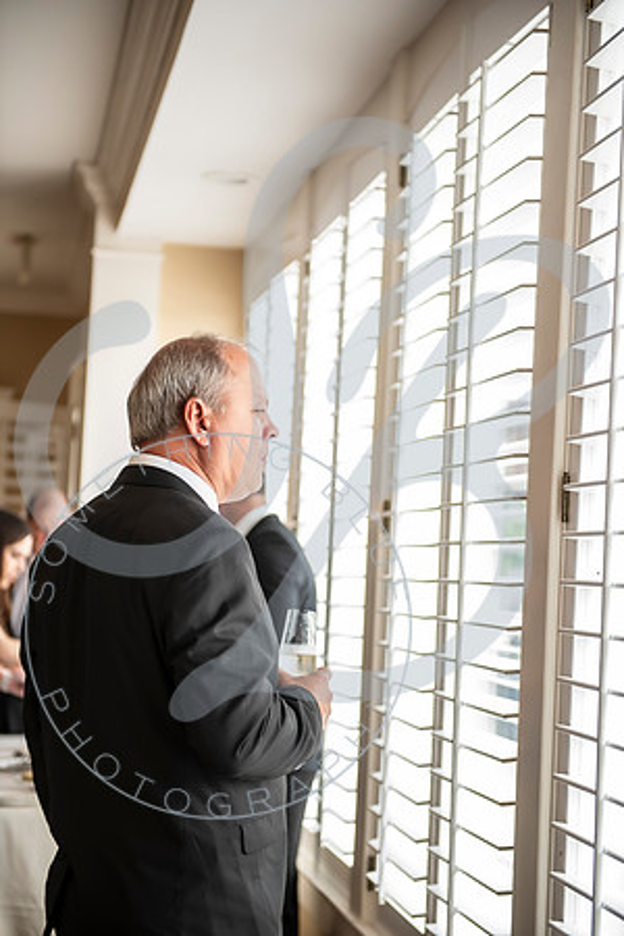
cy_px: 468
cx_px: 312
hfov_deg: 20.6
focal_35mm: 66
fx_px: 1716
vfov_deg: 30.5
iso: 250
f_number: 2.8
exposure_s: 1/160
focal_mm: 66
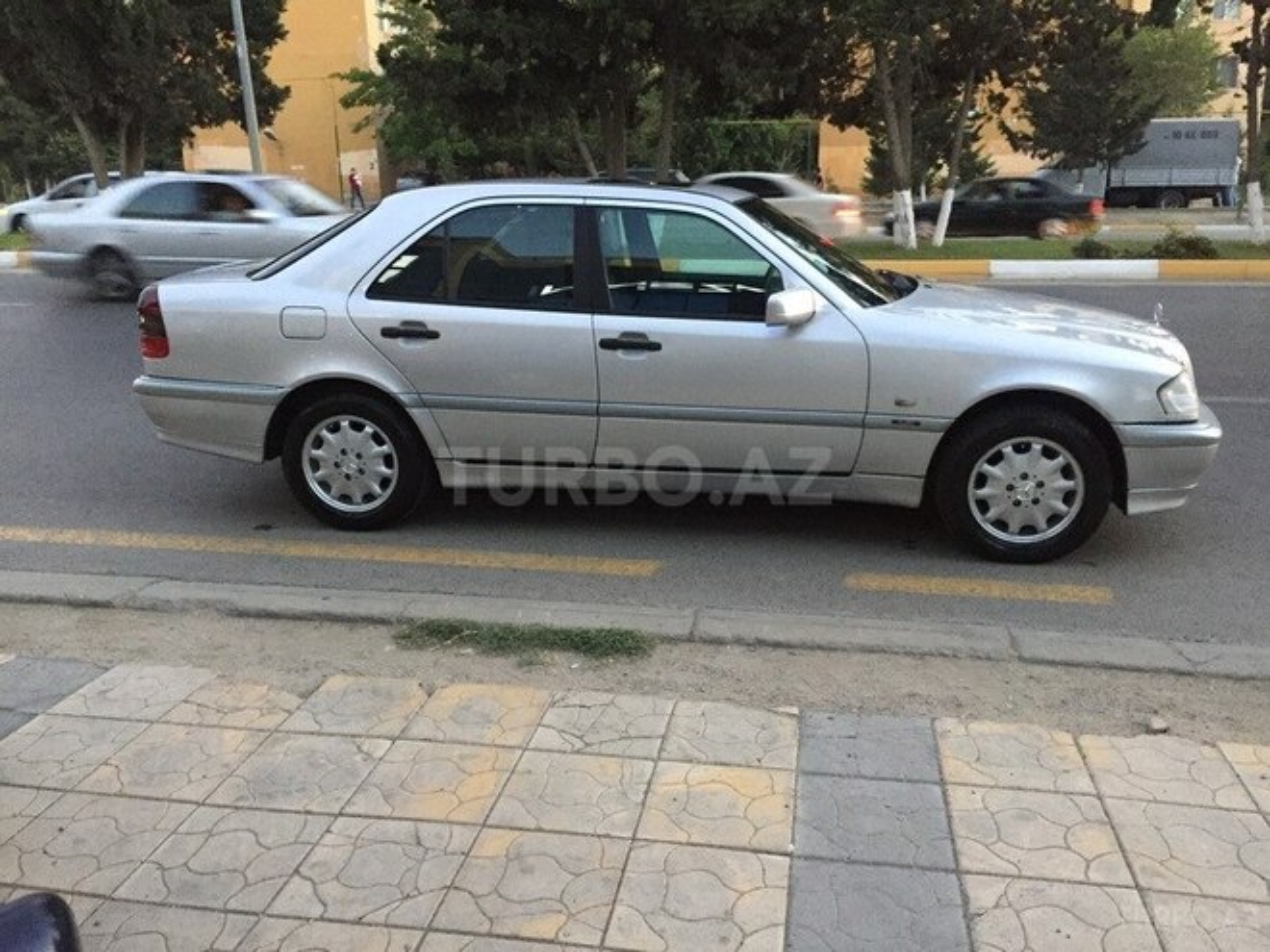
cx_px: 635
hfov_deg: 61.7
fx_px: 1064
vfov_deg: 48.2
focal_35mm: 29
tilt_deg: -15.6
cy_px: 476
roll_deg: +0.4
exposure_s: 1/25
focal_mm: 4.15
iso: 250
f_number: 2.2
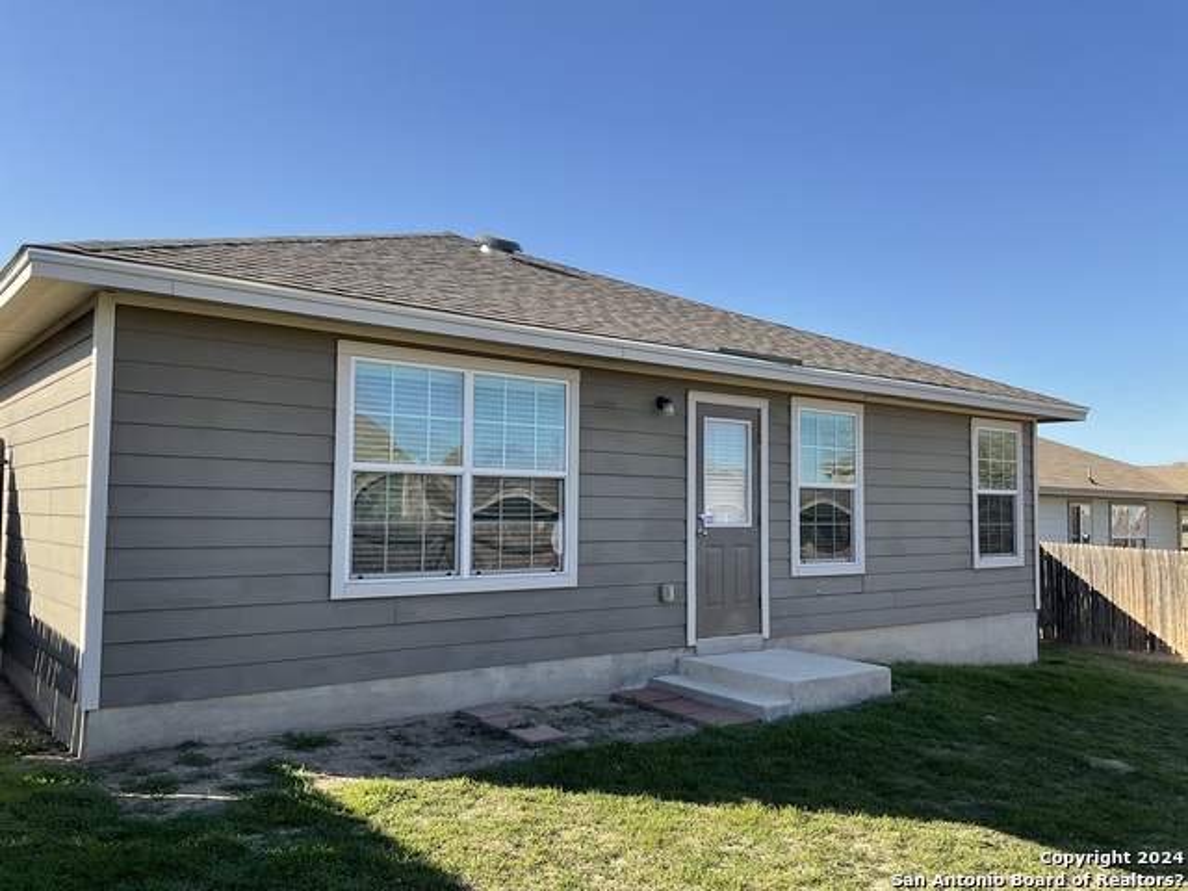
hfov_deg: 61.7
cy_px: 446
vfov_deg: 48.2
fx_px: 995
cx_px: 594
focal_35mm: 29
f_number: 1.8
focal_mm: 3
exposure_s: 1/944
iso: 16
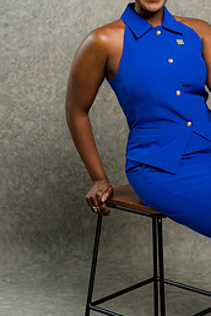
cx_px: 175
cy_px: 141
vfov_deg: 21.2
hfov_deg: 14.2
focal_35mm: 96
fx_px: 844
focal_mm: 55
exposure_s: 1/160
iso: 125
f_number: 4
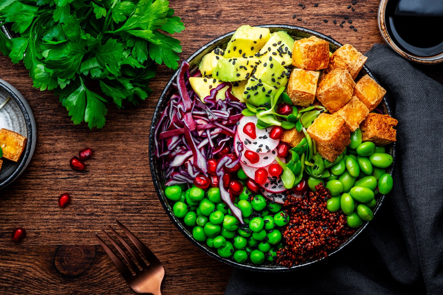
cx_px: 222
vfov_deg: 16.1
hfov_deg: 23.9
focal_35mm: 85
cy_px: 148
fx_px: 1046
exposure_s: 1/160
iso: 80
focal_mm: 56.5
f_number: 13
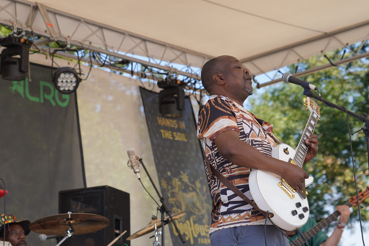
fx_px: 1250
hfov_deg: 16.8
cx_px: 139
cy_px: 150
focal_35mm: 122
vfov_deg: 11.2
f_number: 4.5
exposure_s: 1/320
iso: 100
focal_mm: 71
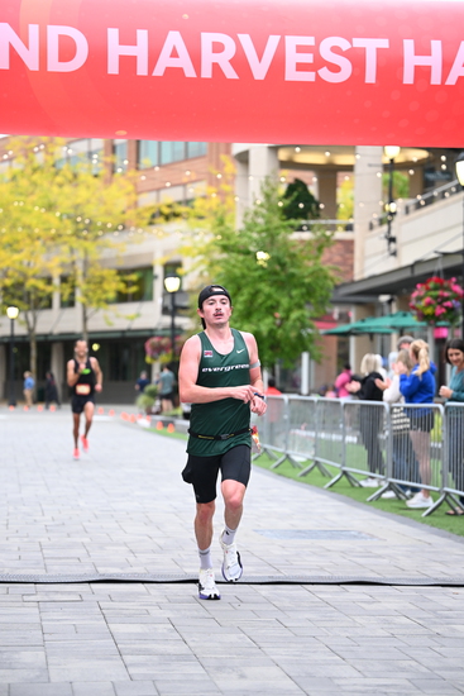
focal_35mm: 86
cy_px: 348
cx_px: 232
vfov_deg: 23.6
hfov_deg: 15.9
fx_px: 1661
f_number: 2.8
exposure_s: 1/800
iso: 1600
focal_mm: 86
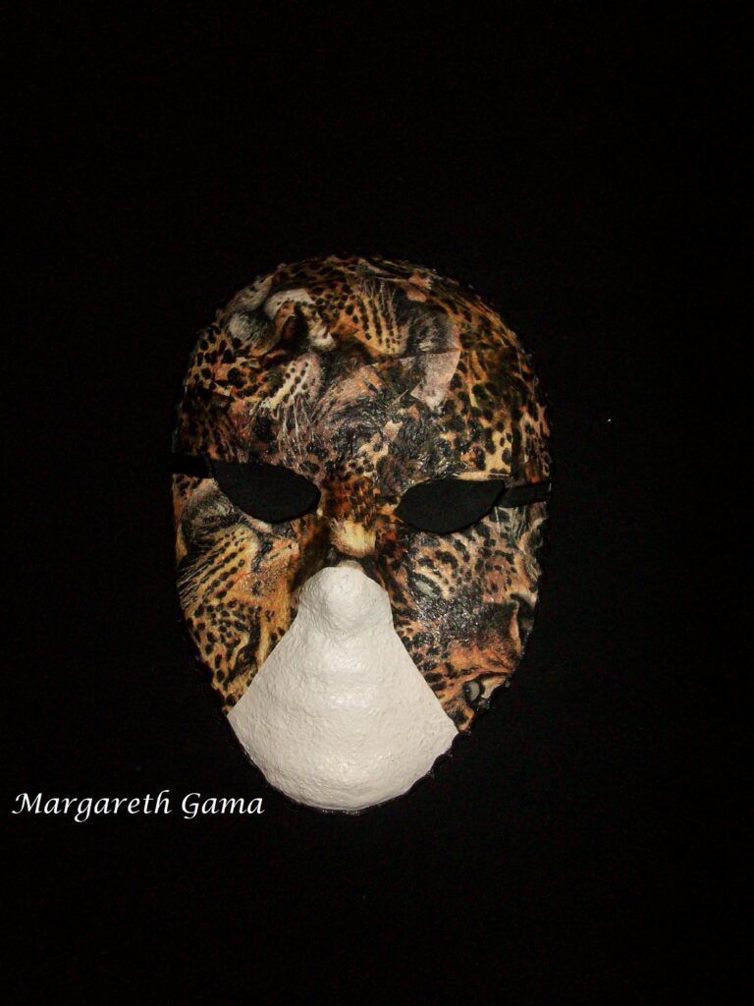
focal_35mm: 34
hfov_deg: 41.8
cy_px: 503
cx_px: 377
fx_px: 987
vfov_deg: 54.0
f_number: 2.8
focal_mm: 5.7
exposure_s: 1/60
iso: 160
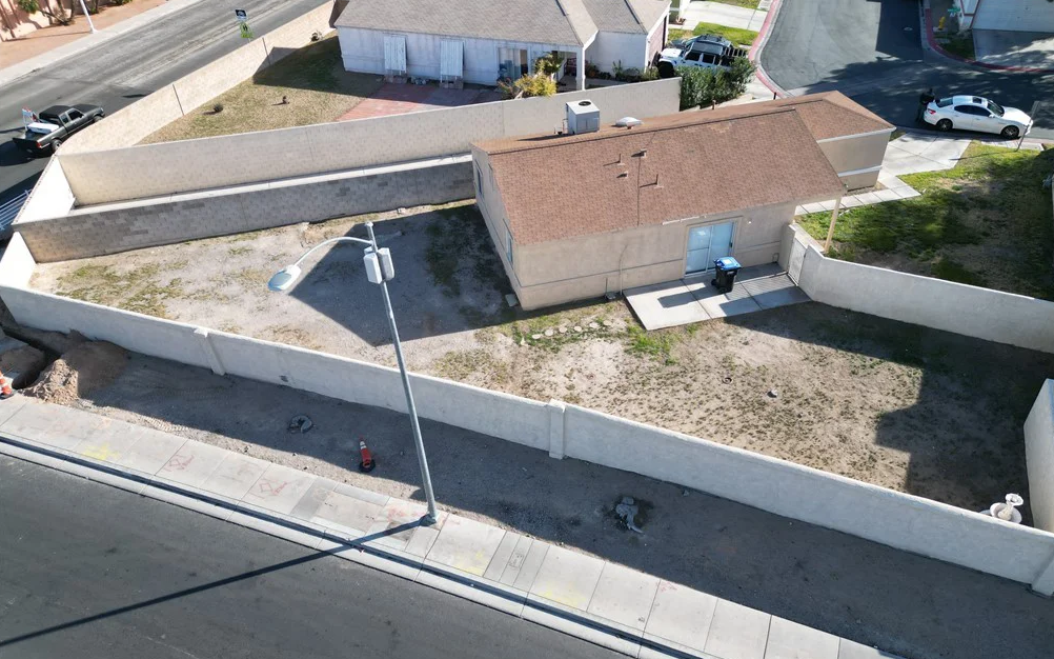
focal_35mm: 26
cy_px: 362
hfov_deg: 70.4
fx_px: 747
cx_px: 535
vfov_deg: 47.5
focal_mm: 6.72
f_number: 1.7
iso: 140
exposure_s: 1/1500
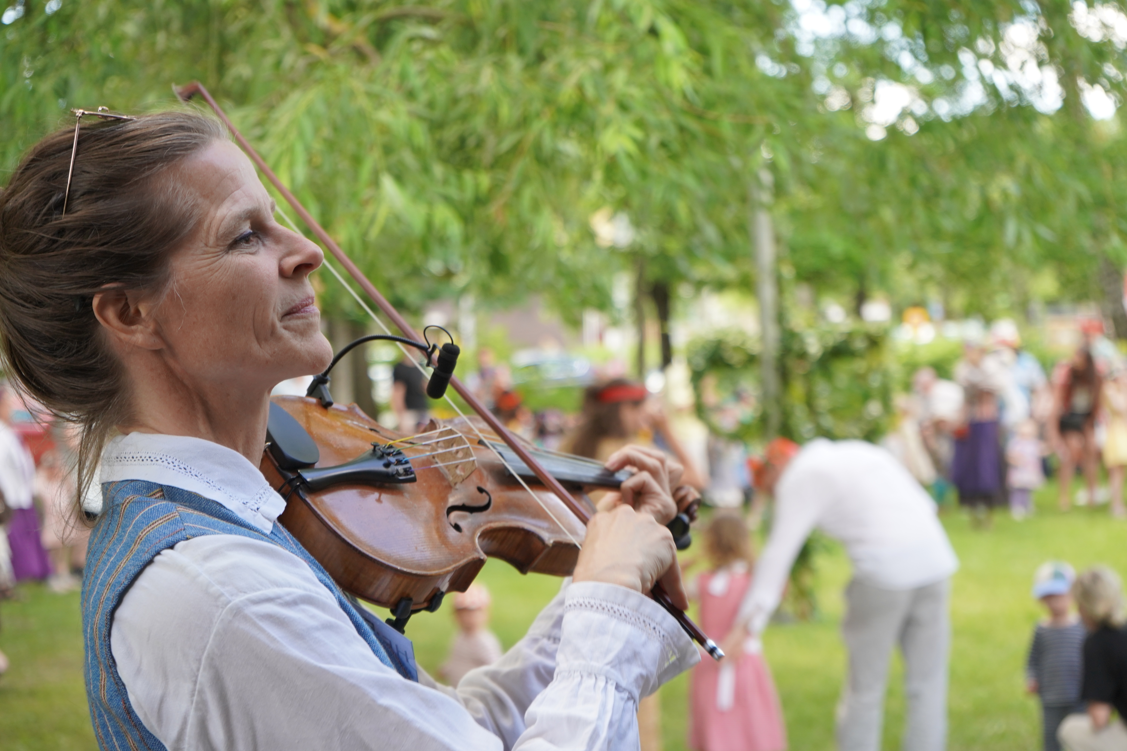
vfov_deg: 19.5
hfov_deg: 28.8
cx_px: 564
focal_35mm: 70
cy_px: 376
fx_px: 2191
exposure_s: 1/160
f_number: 5.6
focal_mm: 70
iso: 640
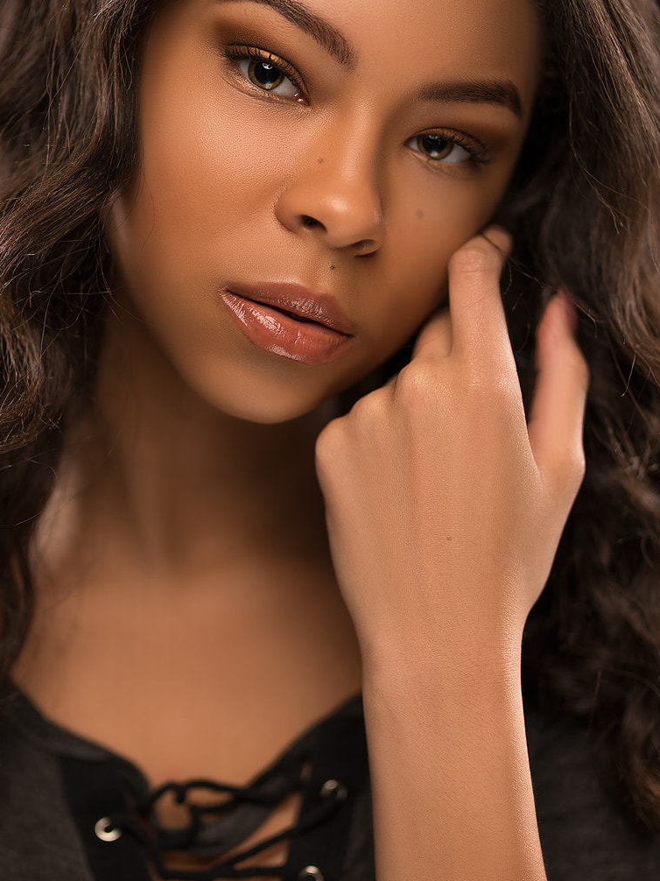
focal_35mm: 130
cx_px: 234
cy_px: 405
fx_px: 3306
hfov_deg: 11.4
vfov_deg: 15.2
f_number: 1.4
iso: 50
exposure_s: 1/1250
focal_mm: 85
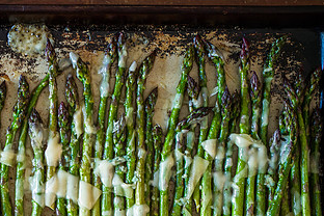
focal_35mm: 68
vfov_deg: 19.8
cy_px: 173
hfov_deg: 29.2
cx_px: 85
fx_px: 612
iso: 800
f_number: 2.2
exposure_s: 1/100
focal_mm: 35
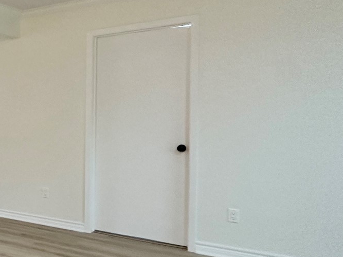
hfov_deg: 31.2
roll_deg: +1.1
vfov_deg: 33.6
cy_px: 130
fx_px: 426
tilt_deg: -1.8
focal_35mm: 43
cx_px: -127
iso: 320
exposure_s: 1/120
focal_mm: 2.22
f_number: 2.2
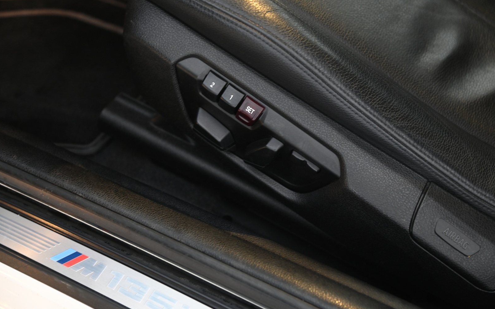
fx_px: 809
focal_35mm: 60
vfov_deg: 21.6
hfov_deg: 34.0
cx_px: 249
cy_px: 146
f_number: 4
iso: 2000
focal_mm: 58
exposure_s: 1/13
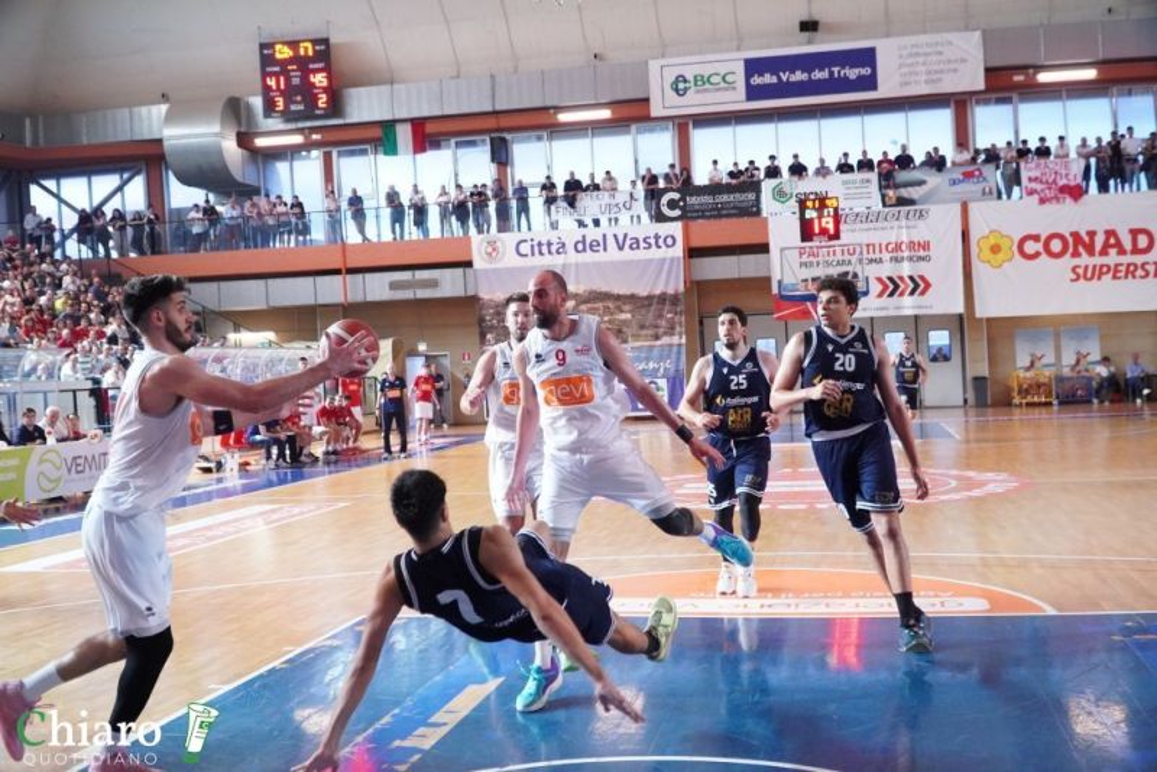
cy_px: 386
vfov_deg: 36.9
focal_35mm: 36
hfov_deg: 53.1
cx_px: 578
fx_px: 1157
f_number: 4
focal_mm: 24
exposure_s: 1/500
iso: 5000
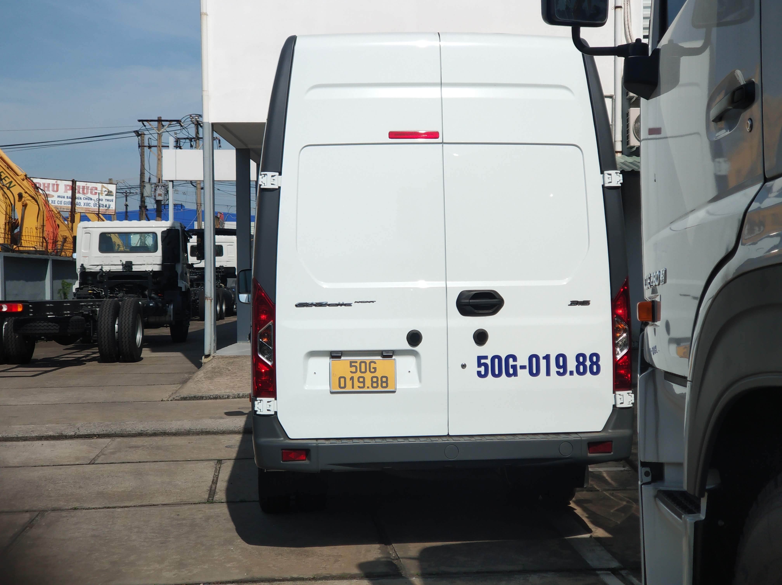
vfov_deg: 28.0
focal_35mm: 52
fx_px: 1174
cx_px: 391
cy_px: 292
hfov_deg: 36.9
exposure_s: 1/1259
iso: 100
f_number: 2.6
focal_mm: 6.06
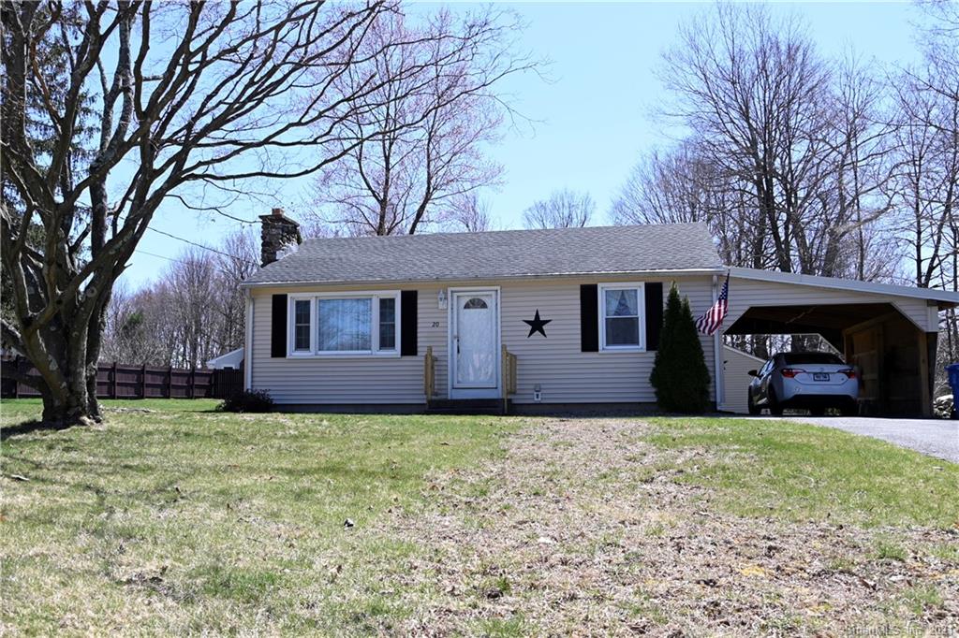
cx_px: 480
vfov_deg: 39.9
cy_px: 319
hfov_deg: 57.2
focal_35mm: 33
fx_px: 879
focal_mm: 22
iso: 100
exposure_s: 1/125
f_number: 9
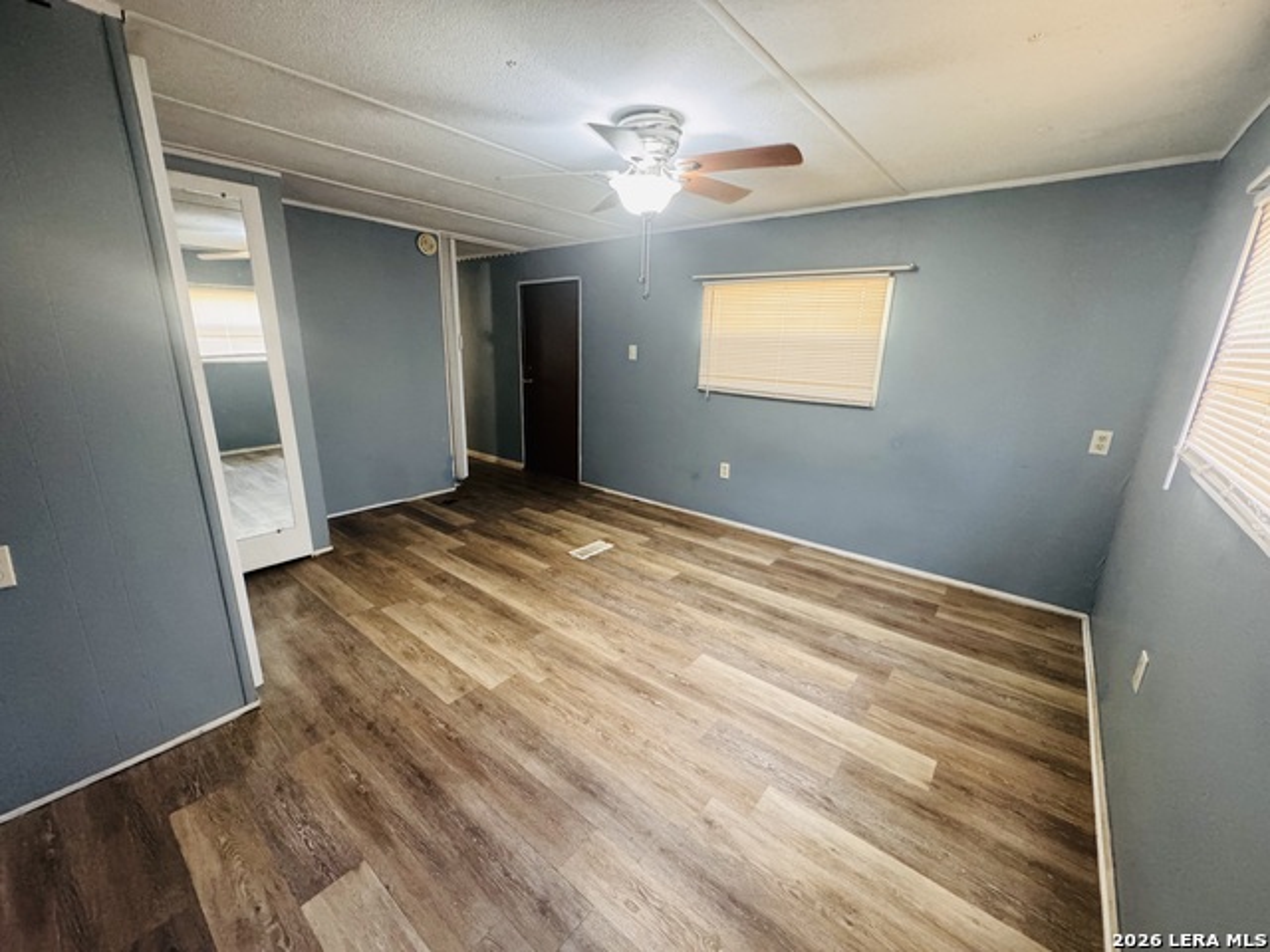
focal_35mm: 14
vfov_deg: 85.7
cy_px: 476
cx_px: 635
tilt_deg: -15.3
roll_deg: -1.9
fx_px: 514
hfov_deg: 102.1
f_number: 2.2
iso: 800
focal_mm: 2.22
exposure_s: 1/60
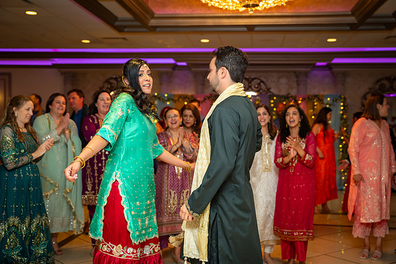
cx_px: 200
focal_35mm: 47
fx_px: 518
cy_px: 127
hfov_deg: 41.8
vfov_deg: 28.6
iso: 1000
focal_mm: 45
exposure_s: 1/100
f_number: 2.8
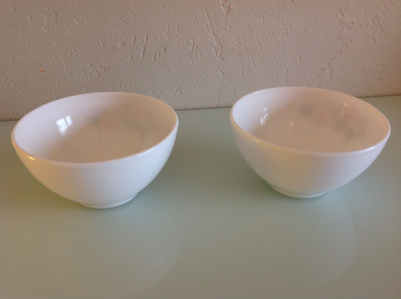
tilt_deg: -30.4
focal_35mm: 35
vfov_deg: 40.6
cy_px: 150
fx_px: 405
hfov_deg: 52.7
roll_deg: -0.1
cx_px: 200
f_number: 2.4
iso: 80
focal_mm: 4.28
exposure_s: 1/17
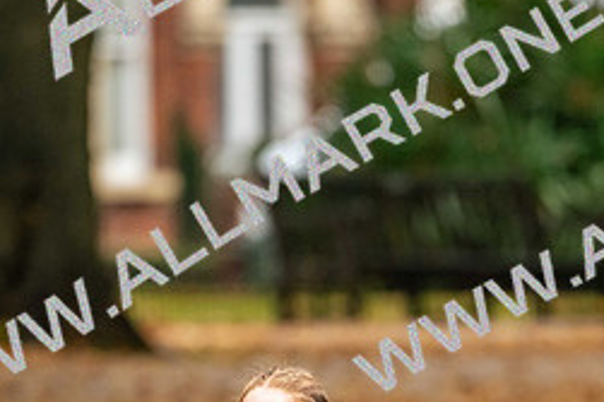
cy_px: 432
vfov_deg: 1.5
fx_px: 15509
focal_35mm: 925
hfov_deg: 2.2
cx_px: 178
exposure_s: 1/2500
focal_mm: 400
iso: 3600
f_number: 4.5
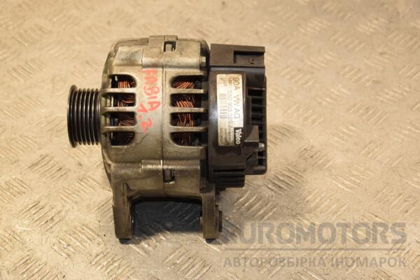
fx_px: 875
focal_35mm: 75
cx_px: 210
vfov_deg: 18.2
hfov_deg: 27.0
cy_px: 140
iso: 800
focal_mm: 50
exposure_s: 1/160
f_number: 5
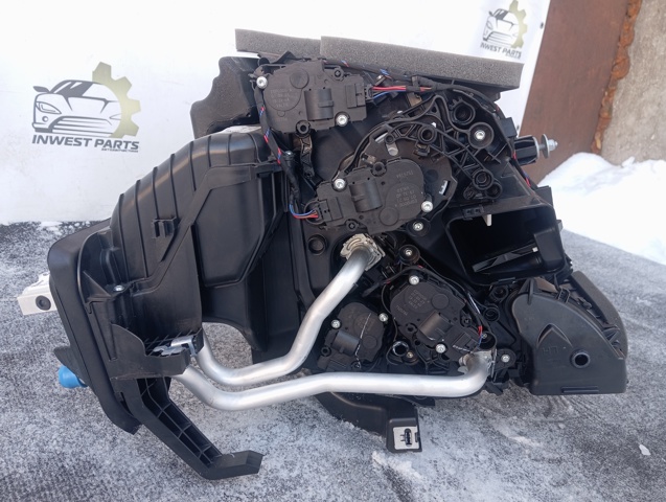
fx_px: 540
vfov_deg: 49.9
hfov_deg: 63.4
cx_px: 333
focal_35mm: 28
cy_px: 251
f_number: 1.8
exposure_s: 1/50
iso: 99
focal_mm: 4.22
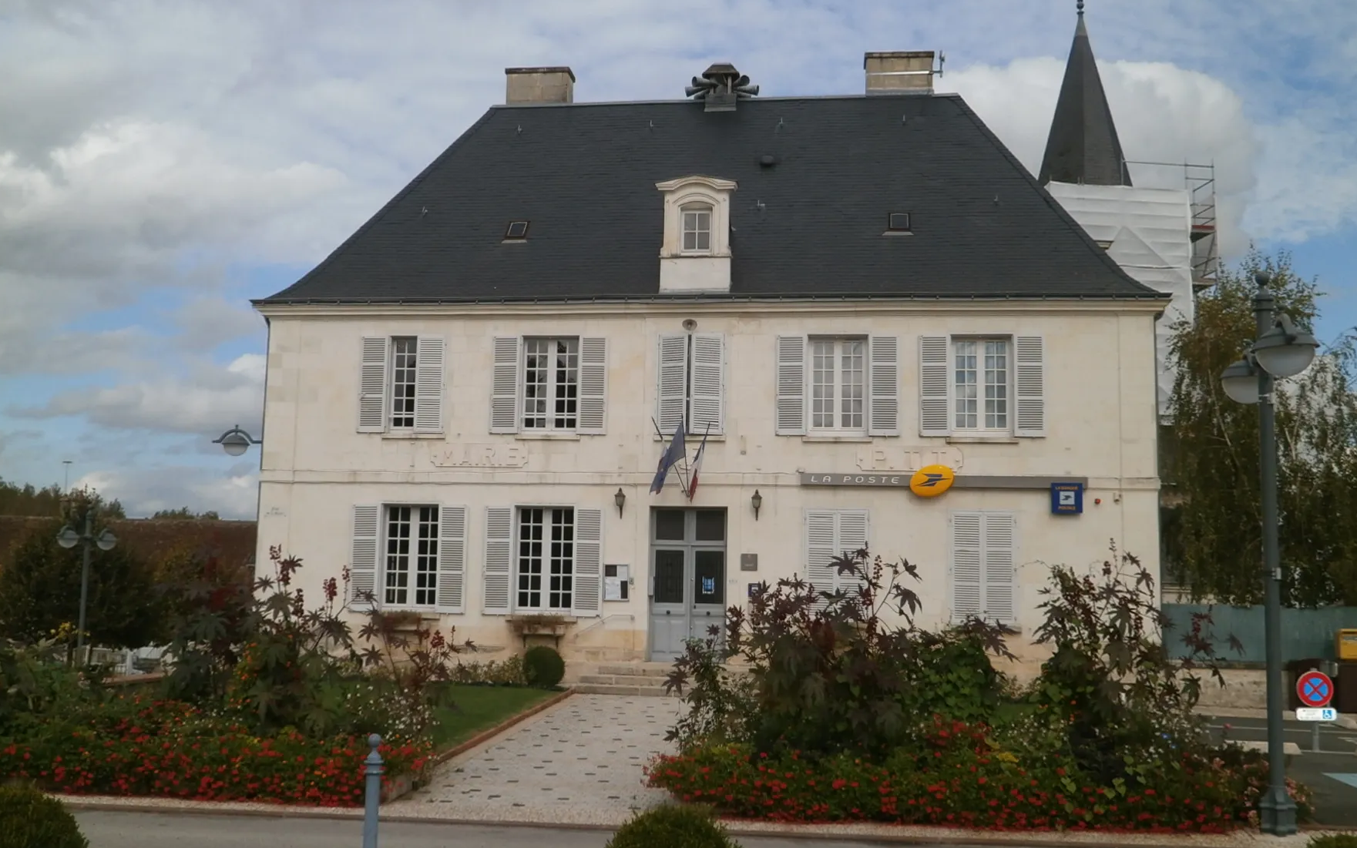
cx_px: 687
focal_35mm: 39
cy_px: 421
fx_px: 1442
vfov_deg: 32.8
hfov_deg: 50.4
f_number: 8.7
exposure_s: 1/250
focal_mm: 6.4
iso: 100
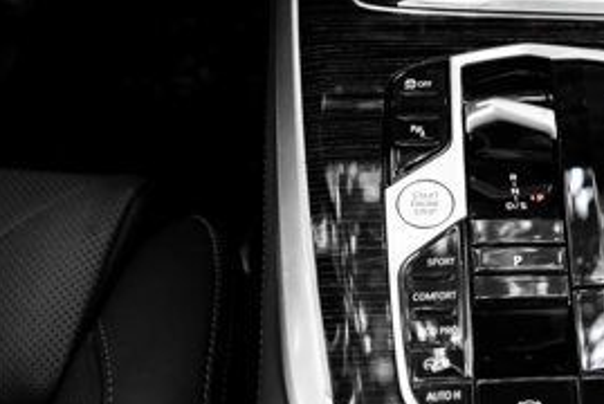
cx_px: 568
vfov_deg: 23.8
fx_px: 957
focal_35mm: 57
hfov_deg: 32.8
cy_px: 156
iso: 800
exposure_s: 1/250
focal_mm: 24
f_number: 2.8
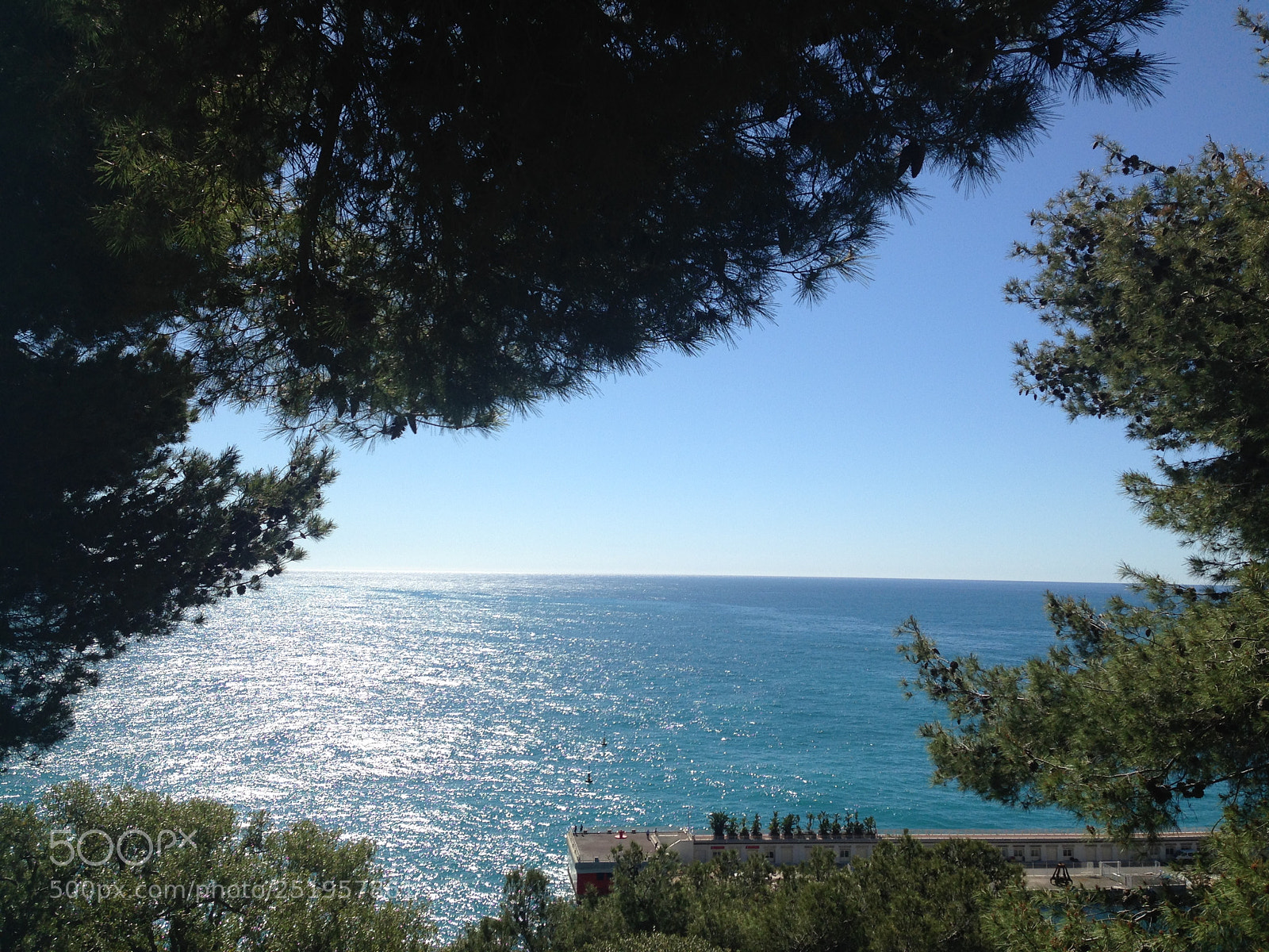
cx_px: 634
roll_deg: -2.3
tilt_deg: +3.3
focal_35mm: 33
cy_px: 476
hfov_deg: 55.4
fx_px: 1210
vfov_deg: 42.9
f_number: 2.4
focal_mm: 4.12
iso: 50
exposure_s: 1/1869
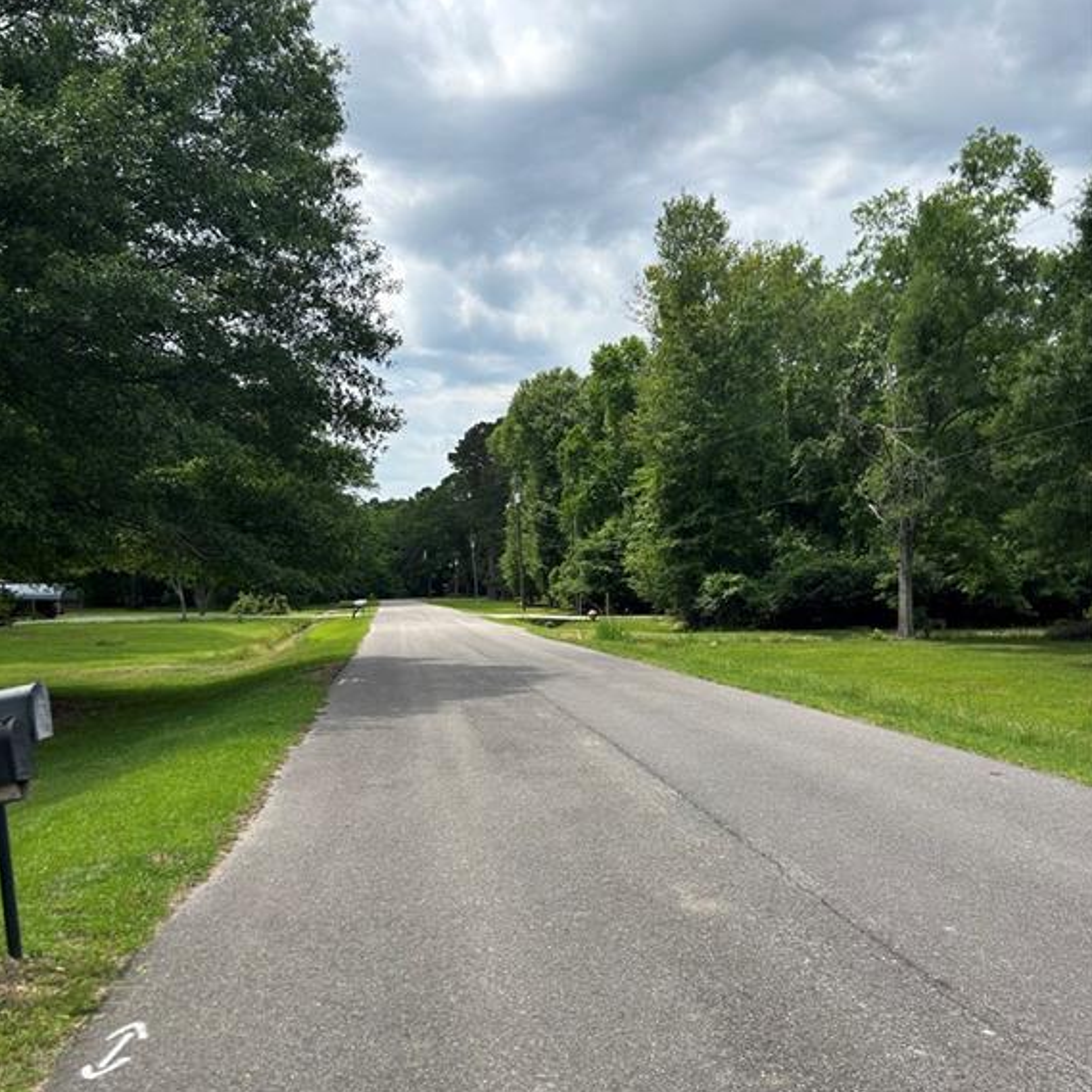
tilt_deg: -1.6
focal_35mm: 31
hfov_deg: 52.5
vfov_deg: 52.3
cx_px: 545
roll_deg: +0.9
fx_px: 1106
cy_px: 639
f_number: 1.5
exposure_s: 1/3704
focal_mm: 5.7
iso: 50
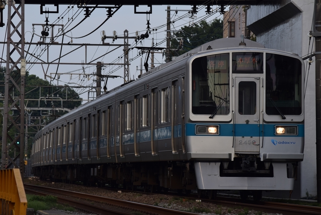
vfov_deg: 6.6
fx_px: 1874
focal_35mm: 210
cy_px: 108
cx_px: 160
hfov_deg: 9.8
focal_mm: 140
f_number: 7.1
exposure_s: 1/400
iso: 100
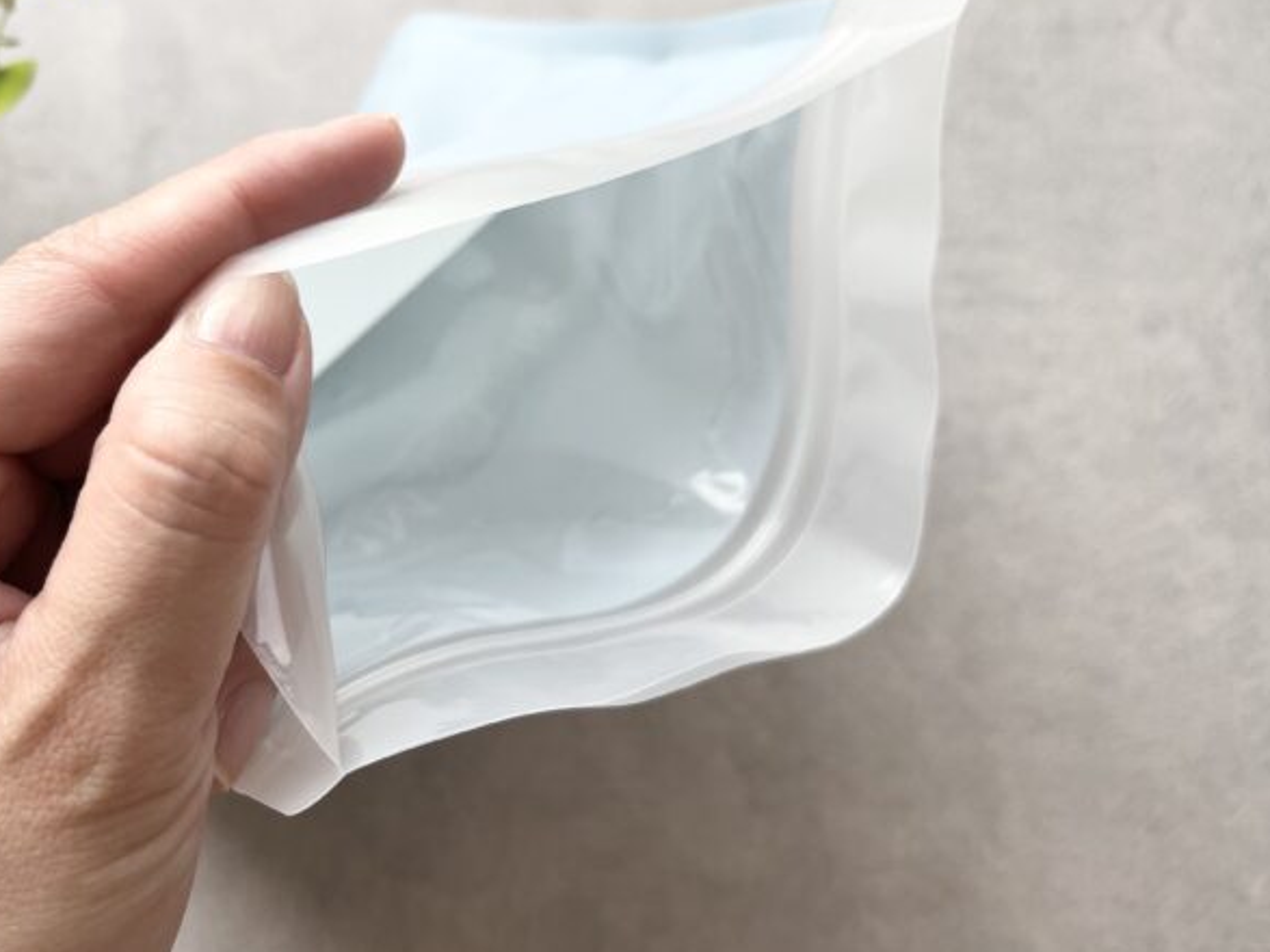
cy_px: 389
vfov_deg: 41.6
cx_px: 524
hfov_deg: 53.7
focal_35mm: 34
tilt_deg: -74.1
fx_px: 1247
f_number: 1.6
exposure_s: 1/537
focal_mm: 5.1
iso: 50
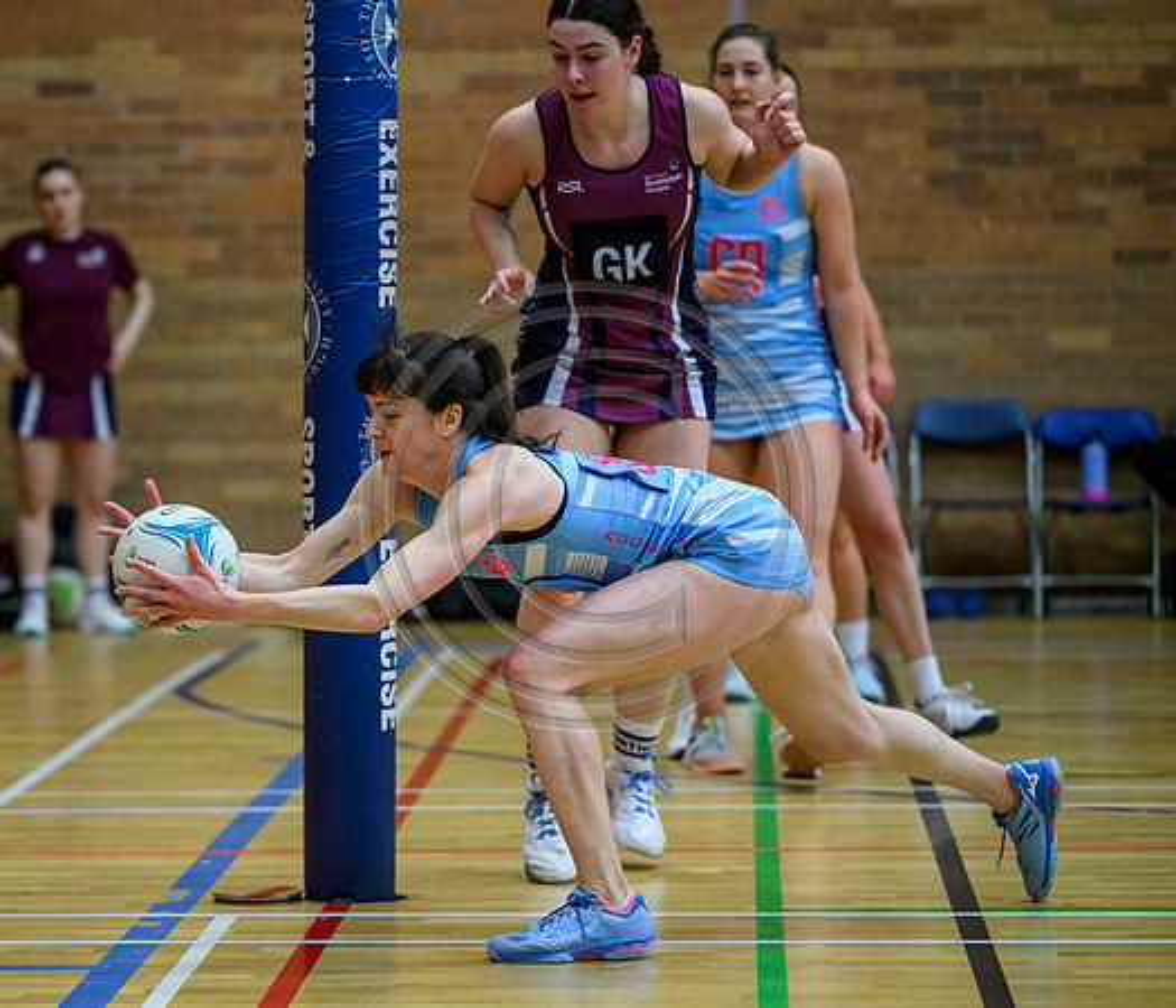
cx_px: 419
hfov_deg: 11.8
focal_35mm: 158
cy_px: 504
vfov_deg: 10.2
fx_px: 5672
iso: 5000
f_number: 2.8
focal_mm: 135
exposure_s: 1/1000
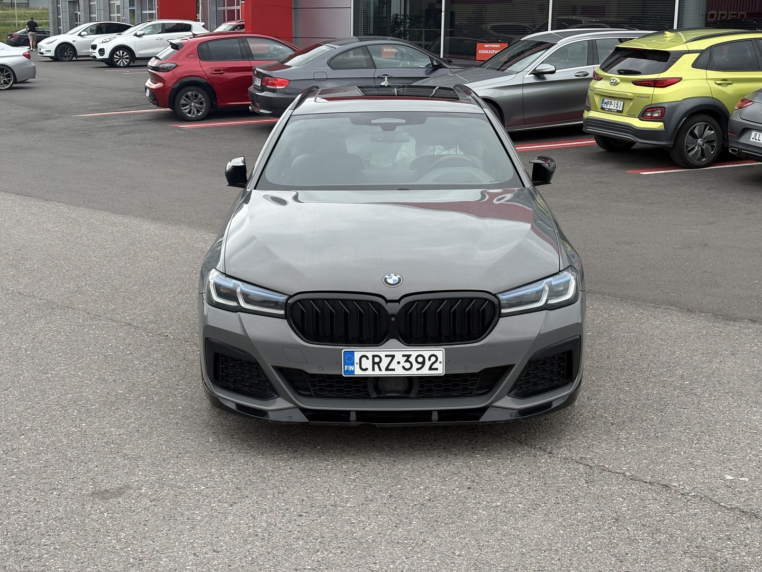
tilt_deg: -11.5
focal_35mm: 52
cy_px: 286
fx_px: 1145
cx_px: 381
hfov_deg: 36.8
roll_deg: +0.2
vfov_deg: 28.0
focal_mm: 5.96
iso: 50
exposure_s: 1/630
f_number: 1.6
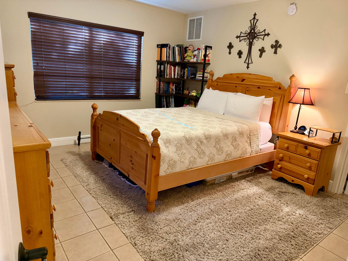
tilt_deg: -14.5
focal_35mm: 24
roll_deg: -3.7
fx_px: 241
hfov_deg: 71.6
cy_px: 130
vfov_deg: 56.8
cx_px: 174
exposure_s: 1/60
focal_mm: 6.76
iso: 640
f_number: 1.78
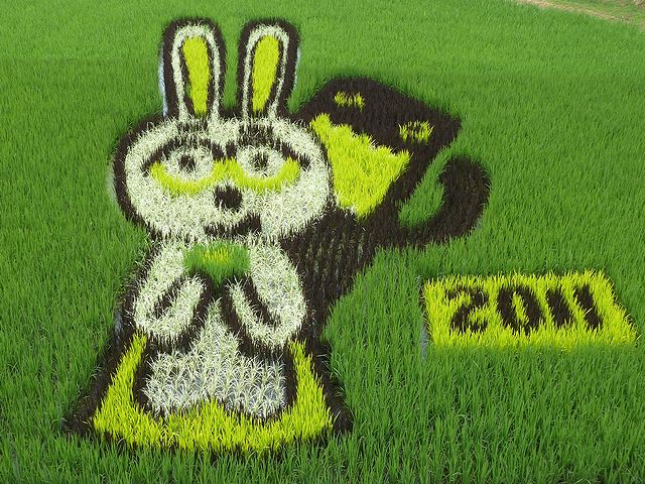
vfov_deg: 30.3
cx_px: 322
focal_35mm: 48
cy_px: 242
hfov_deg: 39.7
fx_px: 894
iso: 80
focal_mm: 7.9
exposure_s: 1/100
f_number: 4
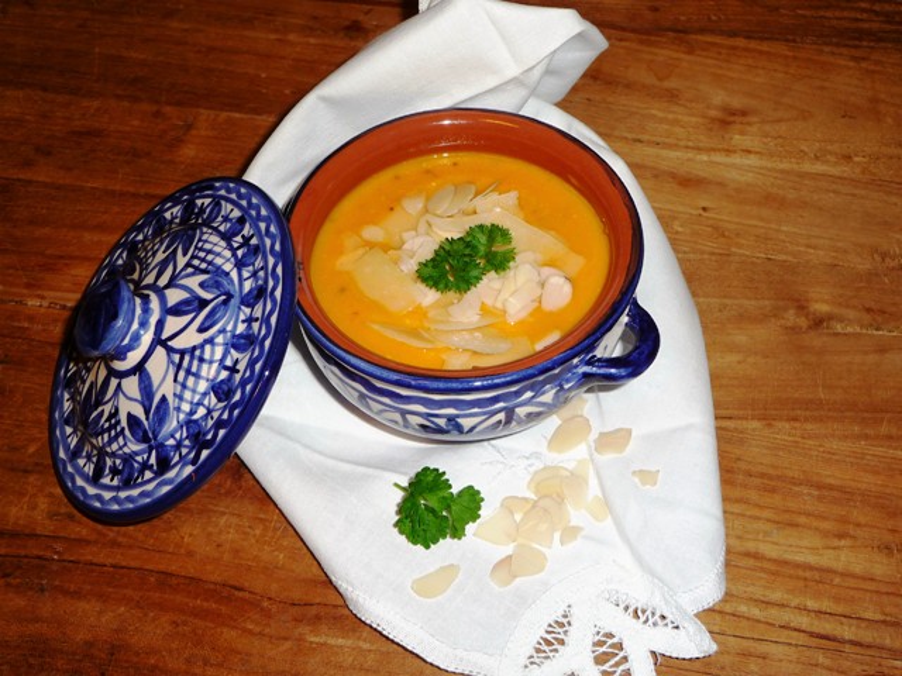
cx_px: 451
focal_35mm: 40
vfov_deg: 36.0
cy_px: 338
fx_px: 1042
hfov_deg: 46.8
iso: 100
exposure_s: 1/30
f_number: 3.9
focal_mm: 6.7
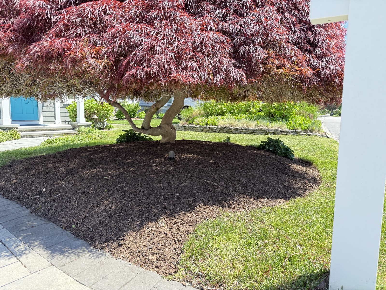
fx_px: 268
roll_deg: -1.0
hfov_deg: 71.6
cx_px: 193
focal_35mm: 24
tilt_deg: -6.3
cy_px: 145
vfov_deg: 56.8
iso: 100
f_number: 1.78
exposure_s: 1/551
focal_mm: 6.76
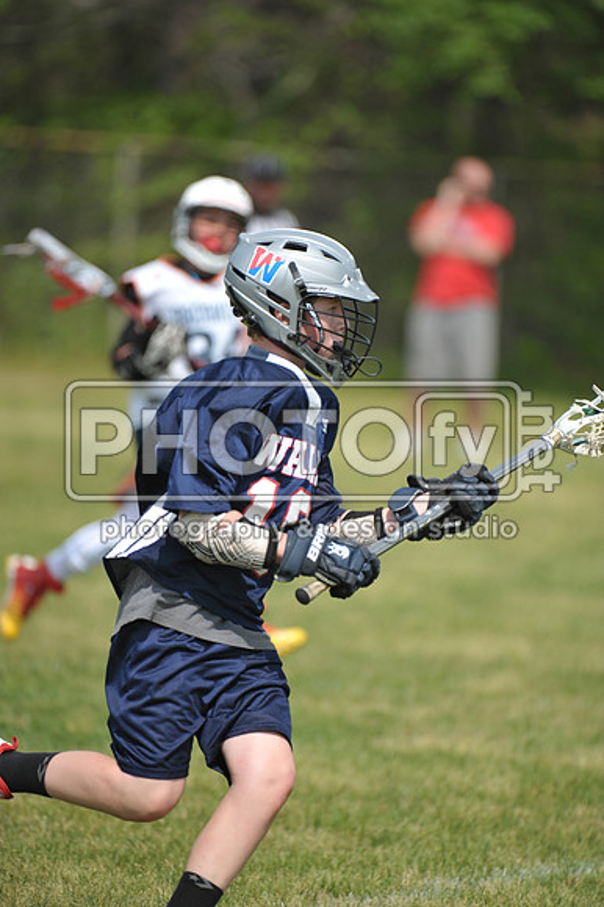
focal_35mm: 360
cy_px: 454
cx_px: 302
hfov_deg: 3.8
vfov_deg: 5.7
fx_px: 9070
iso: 640
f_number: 4
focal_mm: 360
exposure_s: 1/3200
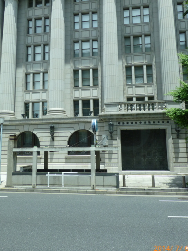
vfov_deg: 59.8
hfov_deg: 46.8
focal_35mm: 30
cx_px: 91
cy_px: 110
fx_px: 217
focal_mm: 4.3
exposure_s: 1/320
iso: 100
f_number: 4
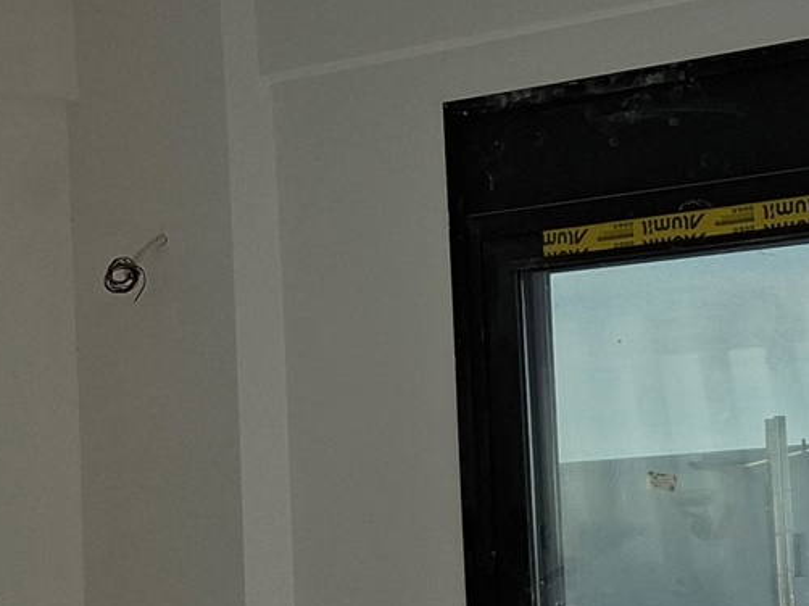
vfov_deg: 16.8
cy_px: 371
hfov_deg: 22.3
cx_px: 414
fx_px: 2056
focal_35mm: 88
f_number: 1.8
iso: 50
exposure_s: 1/2110
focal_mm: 5.54
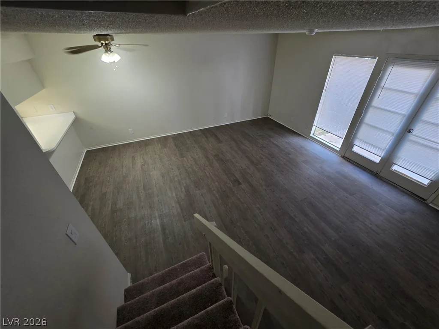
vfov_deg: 89.9
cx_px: 220
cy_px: 164
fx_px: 165
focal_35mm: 13
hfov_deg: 106.2
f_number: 1.9
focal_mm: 2.2
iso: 200
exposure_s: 1/60
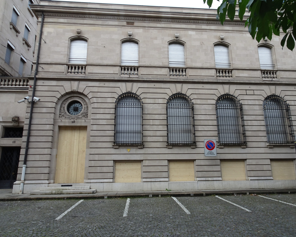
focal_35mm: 26
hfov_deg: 66.0
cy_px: 114
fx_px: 228
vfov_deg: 54.9
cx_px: 154
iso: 80
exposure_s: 1/200
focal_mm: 4.1
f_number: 3.5
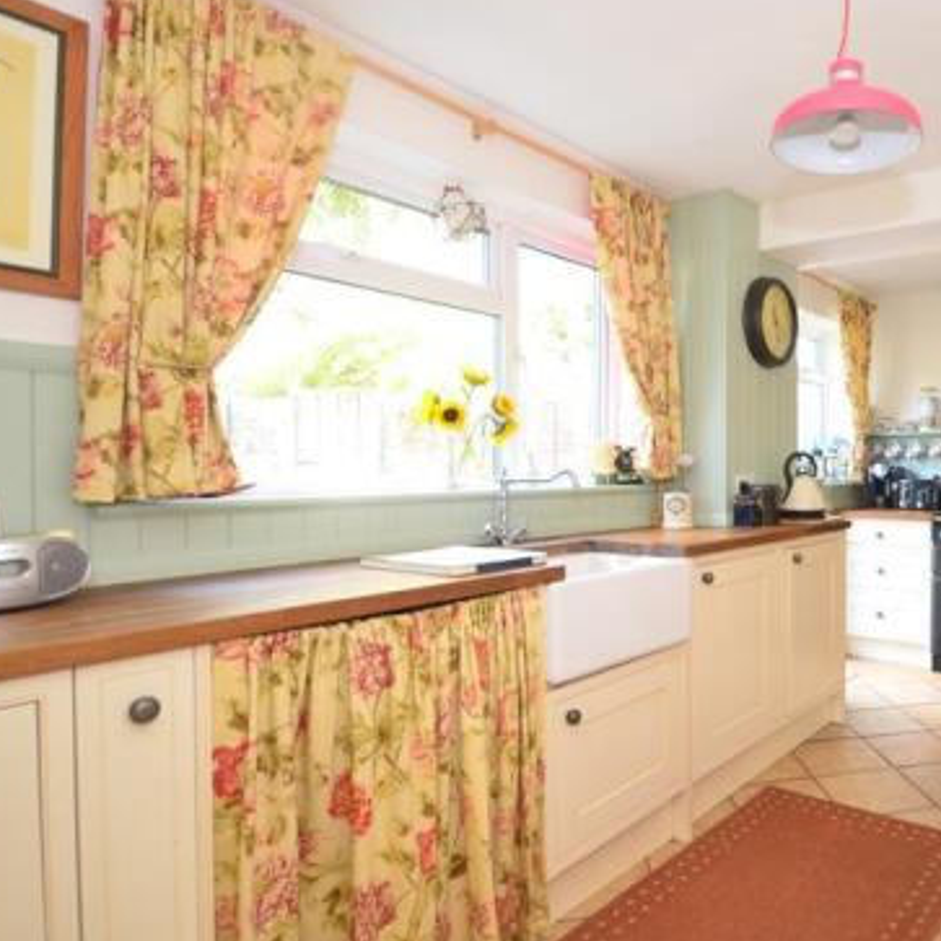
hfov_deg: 62.4
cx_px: 734
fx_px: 707
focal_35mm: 23
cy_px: 452
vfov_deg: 67.2
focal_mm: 10
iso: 200
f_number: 5
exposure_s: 1/13
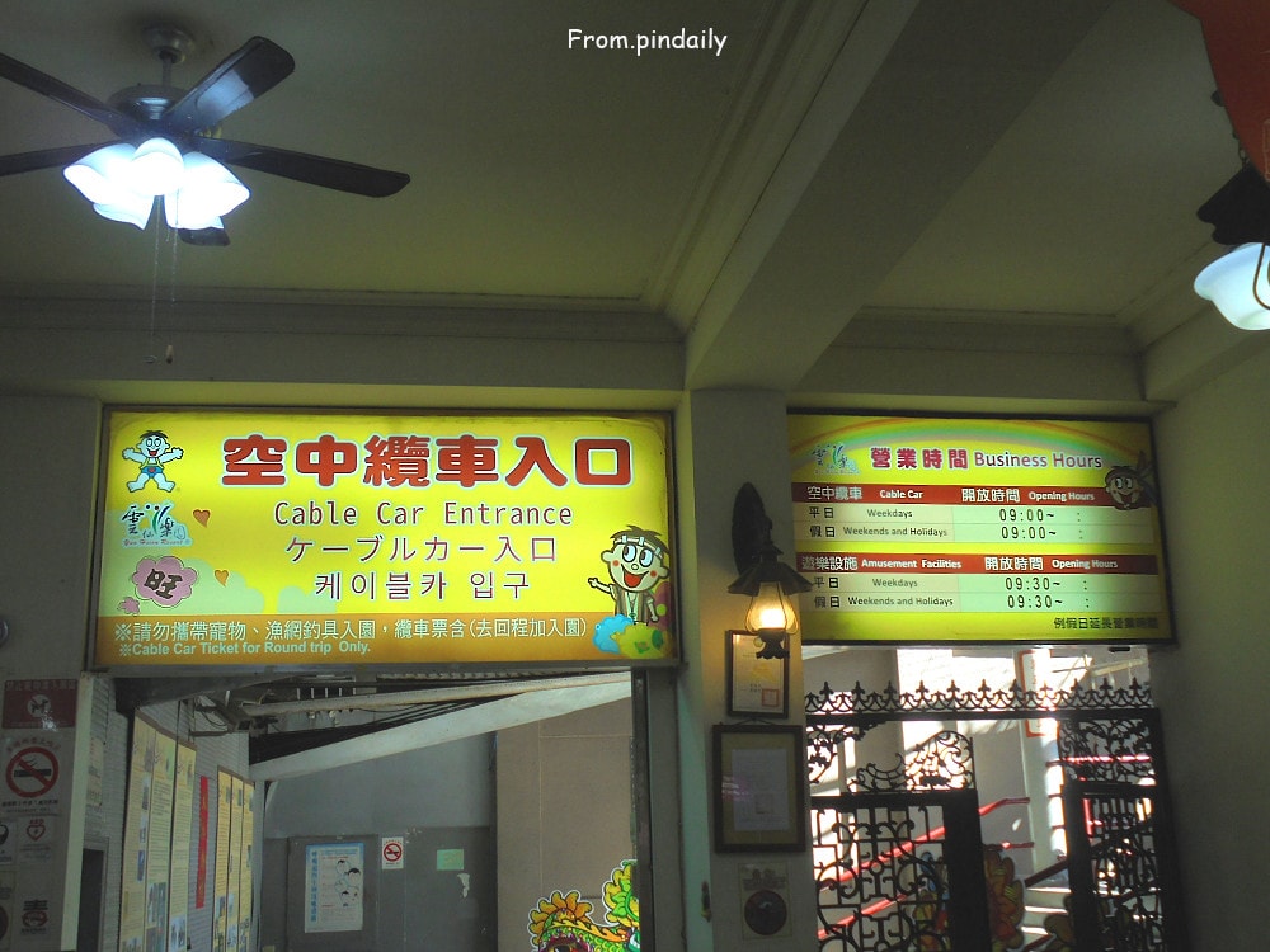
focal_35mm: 38
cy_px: 476
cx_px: 635
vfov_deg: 37.7
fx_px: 1394
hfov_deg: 49.0
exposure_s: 1/30
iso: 250
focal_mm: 6.9
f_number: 4.2
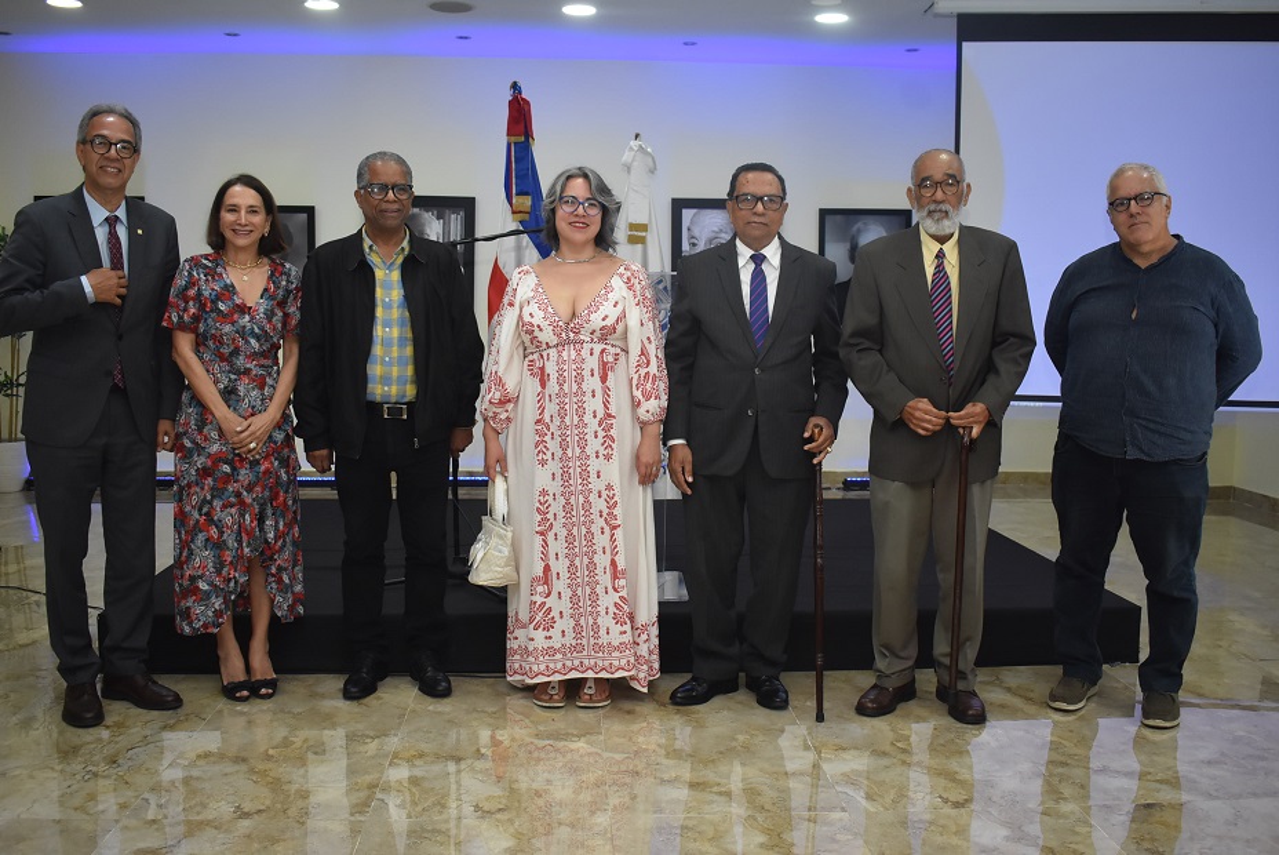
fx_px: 1173
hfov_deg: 57.2
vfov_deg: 40.0
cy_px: 428
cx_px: 640
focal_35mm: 33
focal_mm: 22
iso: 1100
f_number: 4
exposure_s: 1/60
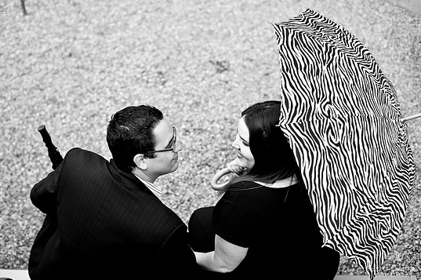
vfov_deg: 25.0
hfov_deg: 36.9
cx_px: 196
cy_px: 142
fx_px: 631
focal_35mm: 54
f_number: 2.8
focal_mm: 50
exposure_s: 1/320
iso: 500
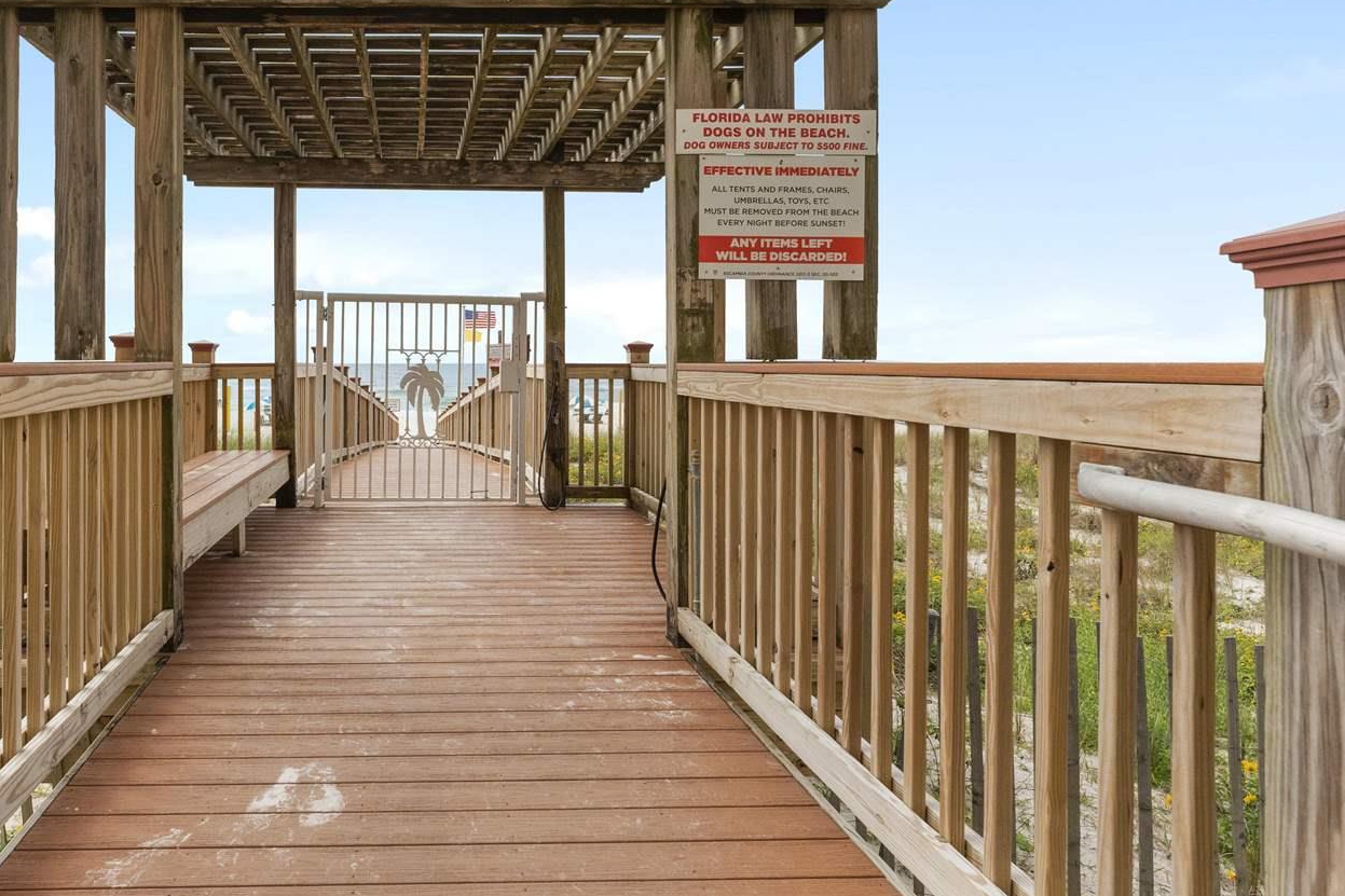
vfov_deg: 54.7
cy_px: 363
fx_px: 859
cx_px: 430
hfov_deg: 73.4
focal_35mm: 23
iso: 800
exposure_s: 1/2000
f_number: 8
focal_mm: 14
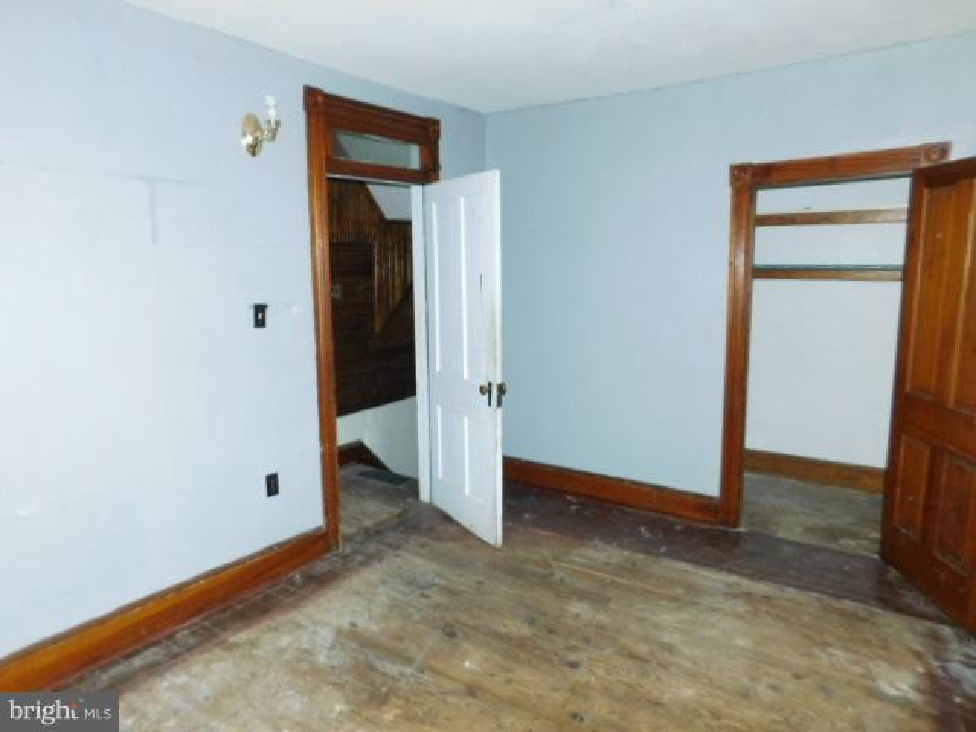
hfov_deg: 73.9
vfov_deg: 58.9
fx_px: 648
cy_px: 366
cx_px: 488
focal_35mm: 23
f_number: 3
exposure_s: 1/30
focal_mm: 4
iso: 280
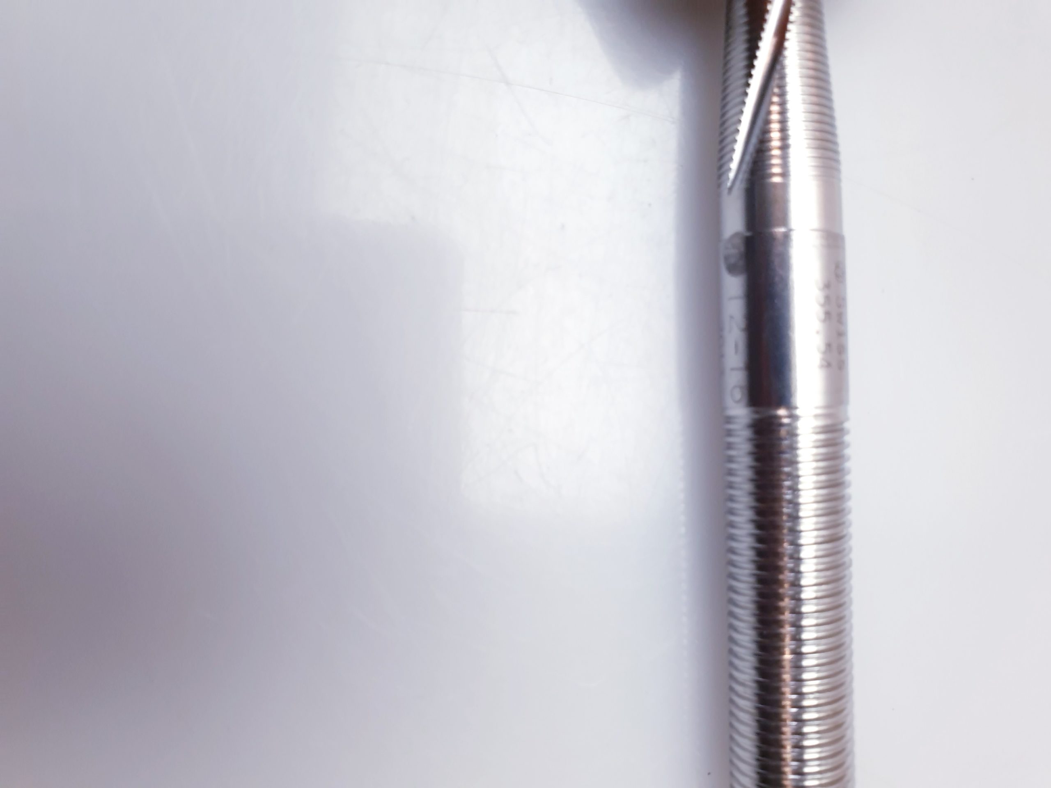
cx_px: 526
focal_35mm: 26
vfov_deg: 53.1
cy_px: 394
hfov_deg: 67.3
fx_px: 789
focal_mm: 4.3
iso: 100
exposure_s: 1/50
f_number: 2.4
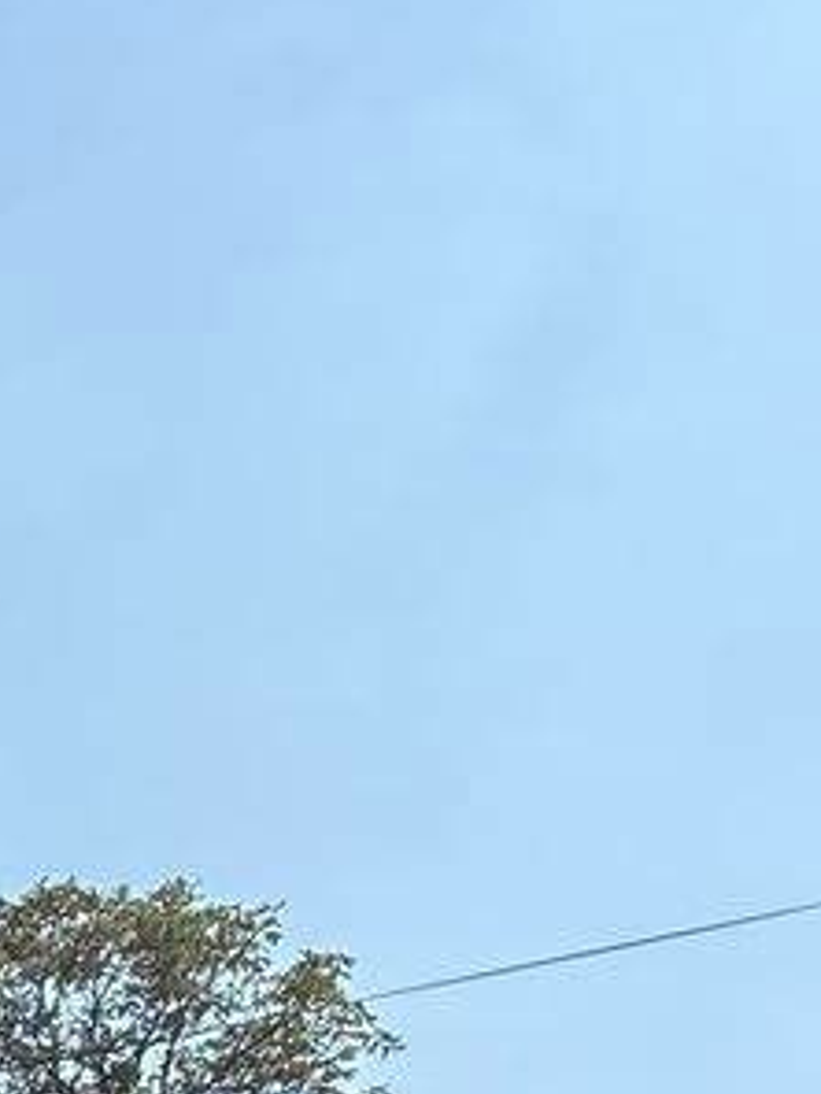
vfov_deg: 18.5
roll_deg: -0.5
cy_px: 2158
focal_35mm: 71
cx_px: -882
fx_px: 2245
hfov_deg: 15.7
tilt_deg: +1.6
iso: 64
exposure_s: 1/1431
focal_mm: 2.22
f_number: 2.2
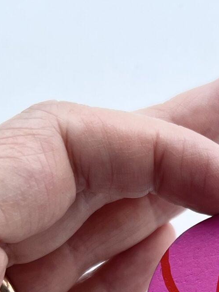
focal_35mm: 101
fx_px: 852
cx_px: 247
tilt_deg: -71.7
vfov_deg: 18.3
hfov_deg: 14.3
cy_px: 361
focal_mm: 5.7
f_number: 1.5
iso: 50
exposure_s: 1/333
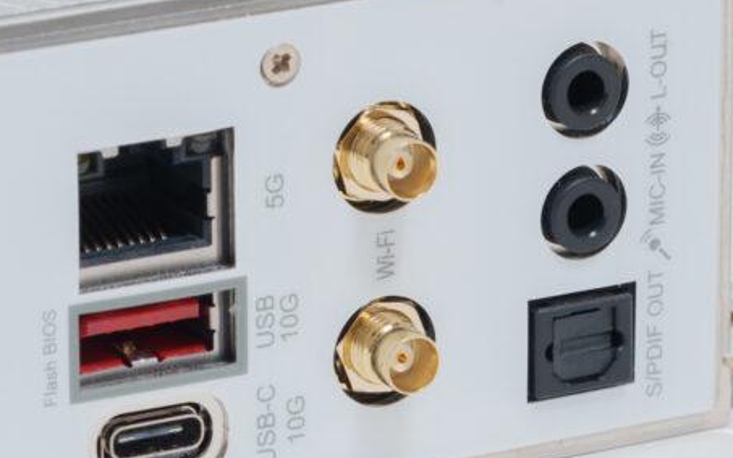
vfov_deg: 3.5
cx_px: 280
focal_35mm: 371
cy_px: 201
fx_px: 7410
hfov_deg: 5.7
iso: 400
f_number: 16
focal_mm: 161
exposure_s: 1/3
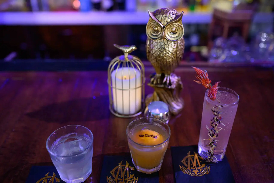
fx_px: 266
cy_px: 92
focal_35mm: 35
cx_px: 137
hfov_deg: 54.4
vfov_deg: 37.8
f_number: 2
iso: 1250
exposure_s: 1/200
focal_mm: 35
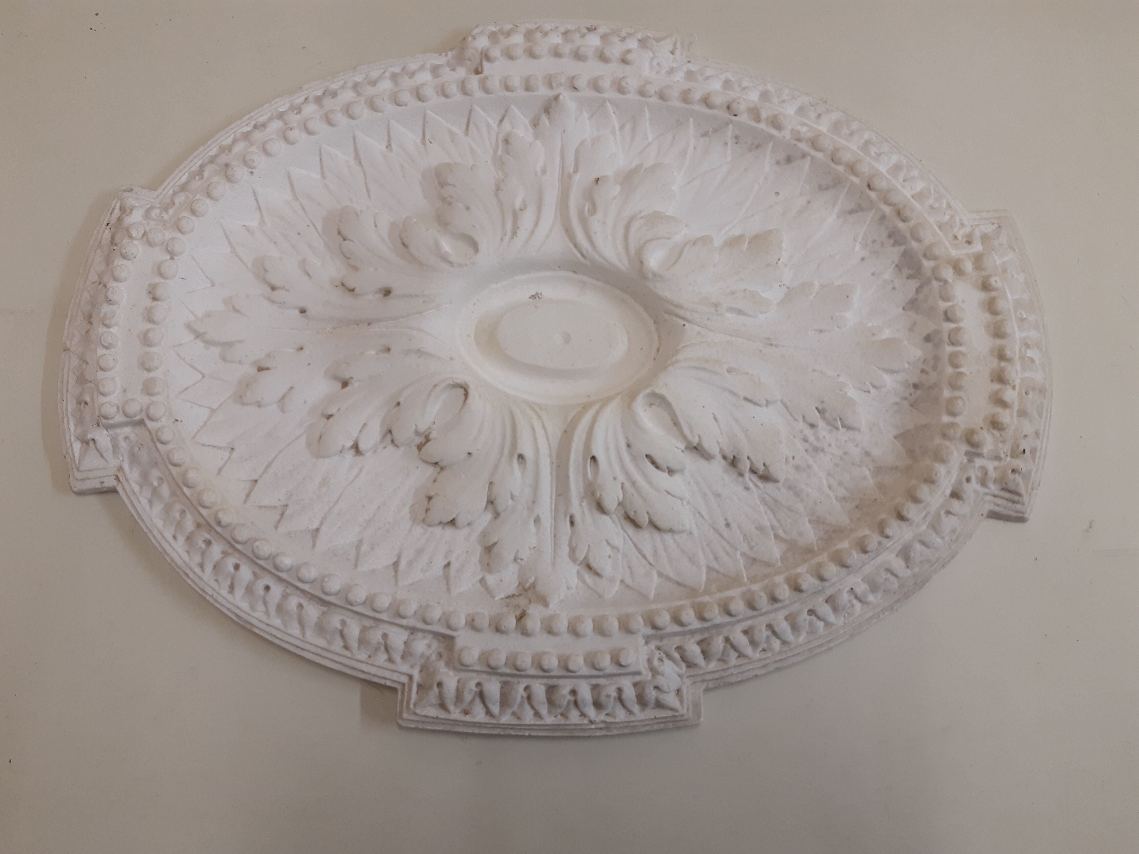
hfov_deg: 67.3
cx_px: 570
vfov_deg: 53.1
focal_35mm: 26
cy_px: 427
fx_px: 856
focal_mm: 3.92
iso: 64
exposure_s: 1/50
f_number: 1.7
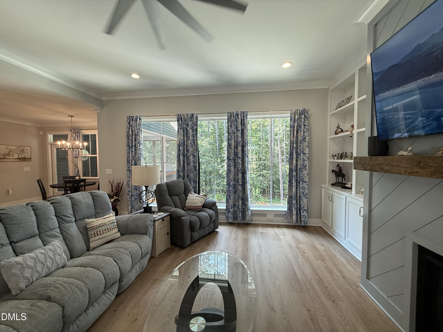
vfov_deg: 85.7
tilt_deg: -1.4
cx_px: 222
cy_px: 166
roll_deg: -0.7
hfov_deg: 102.1
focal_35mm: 14
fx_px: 179
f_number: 2.2
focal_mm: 2.22
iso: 125
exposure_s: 1/120
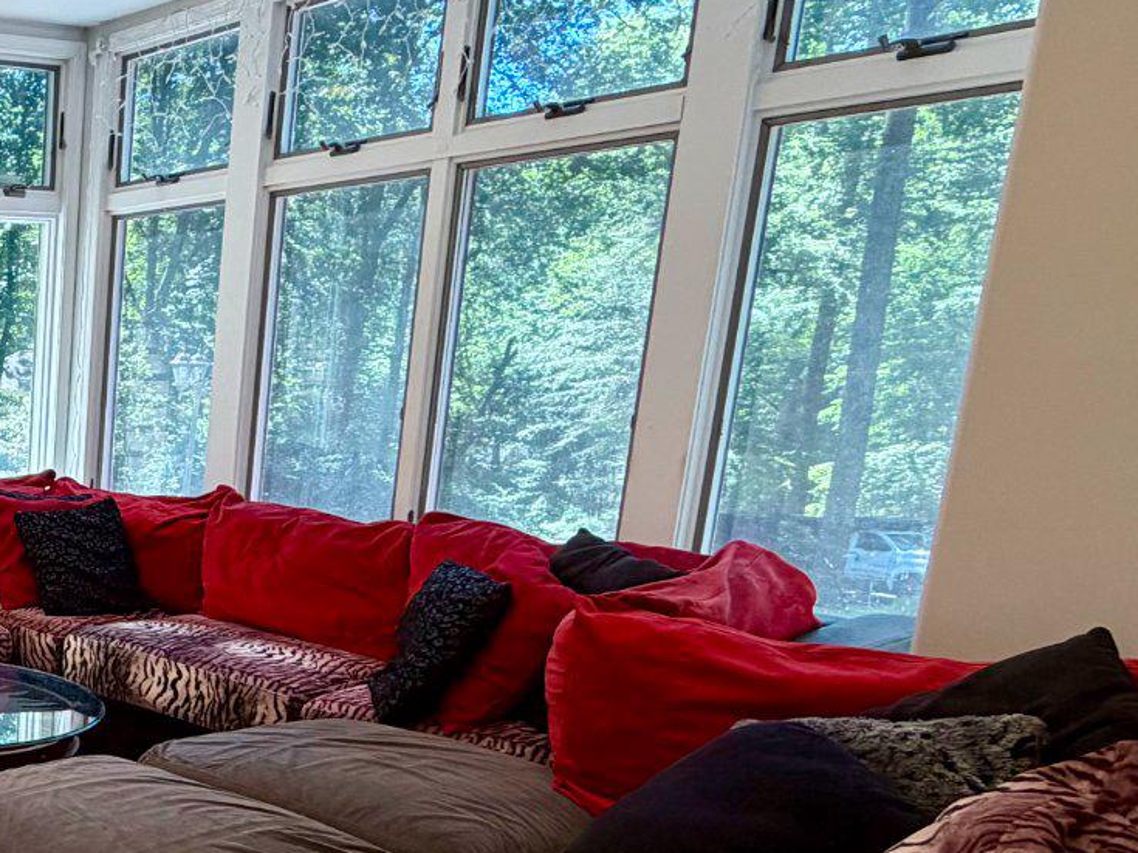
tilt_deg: -12.6
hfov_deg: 35.4
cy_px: 636
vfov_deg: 36.0
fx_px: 1282
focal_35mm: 39
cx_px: -286
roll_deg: +1.0
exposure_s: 1/120
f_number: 2.2
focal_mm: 2.22
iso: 125
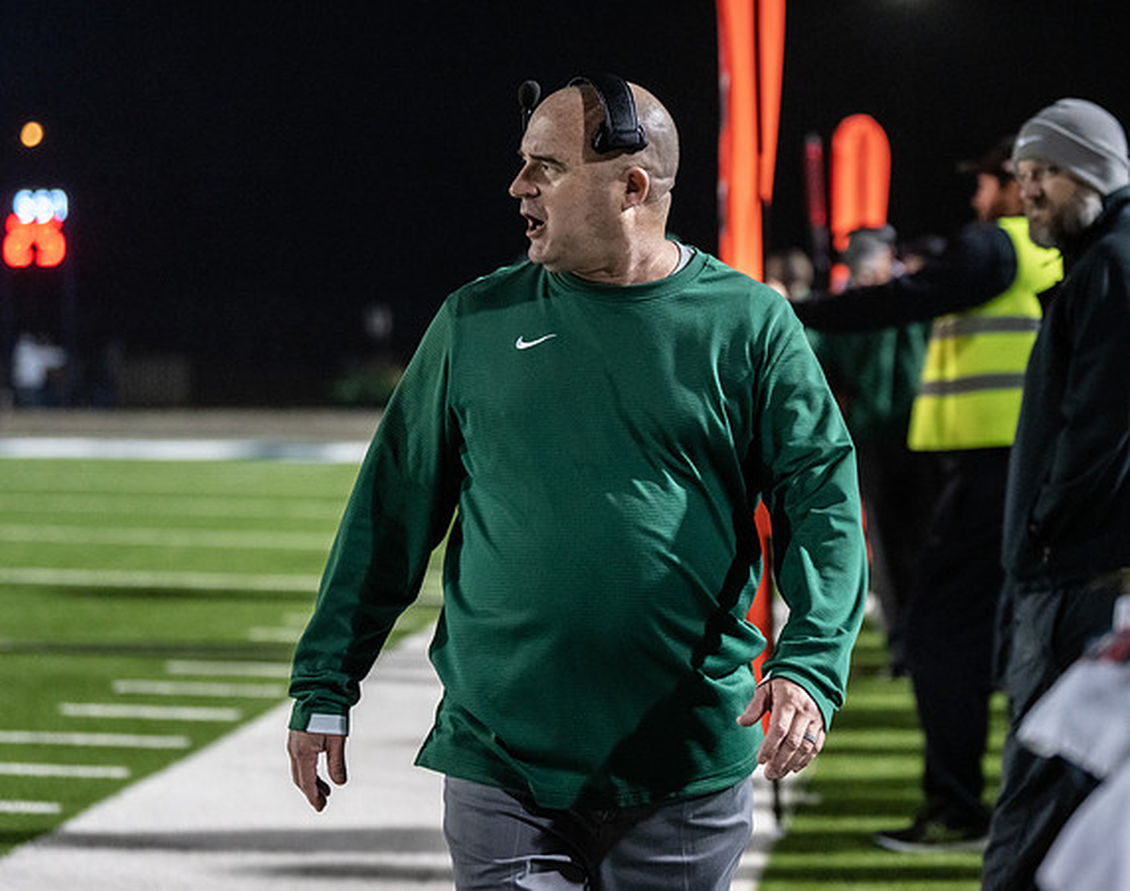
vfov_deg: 13.2
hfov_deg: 16.7
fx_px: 3858
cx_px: 671
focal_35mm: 116
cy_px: 393
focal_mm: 88
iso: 3200
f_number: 2.8
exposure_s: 1/1250
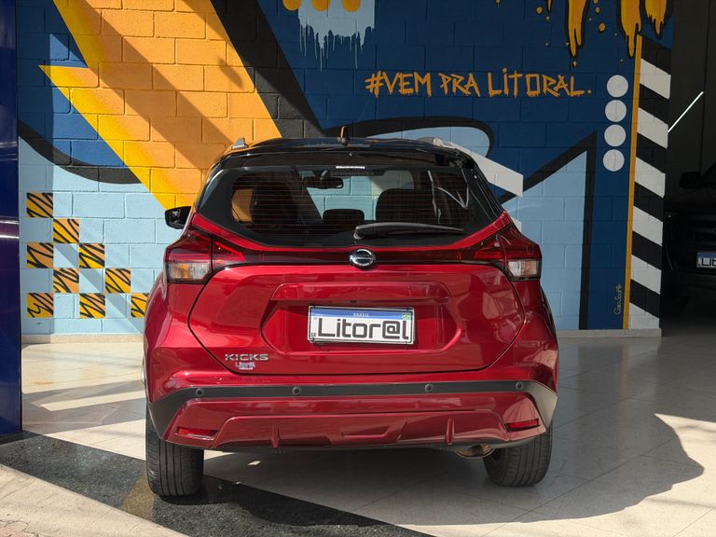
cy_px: 268
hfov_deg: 39.7
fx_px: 993
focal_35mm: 48
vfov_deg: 30.3
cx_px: 358
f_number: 1.78
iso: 100
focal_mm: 6.76
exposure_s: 1/3096
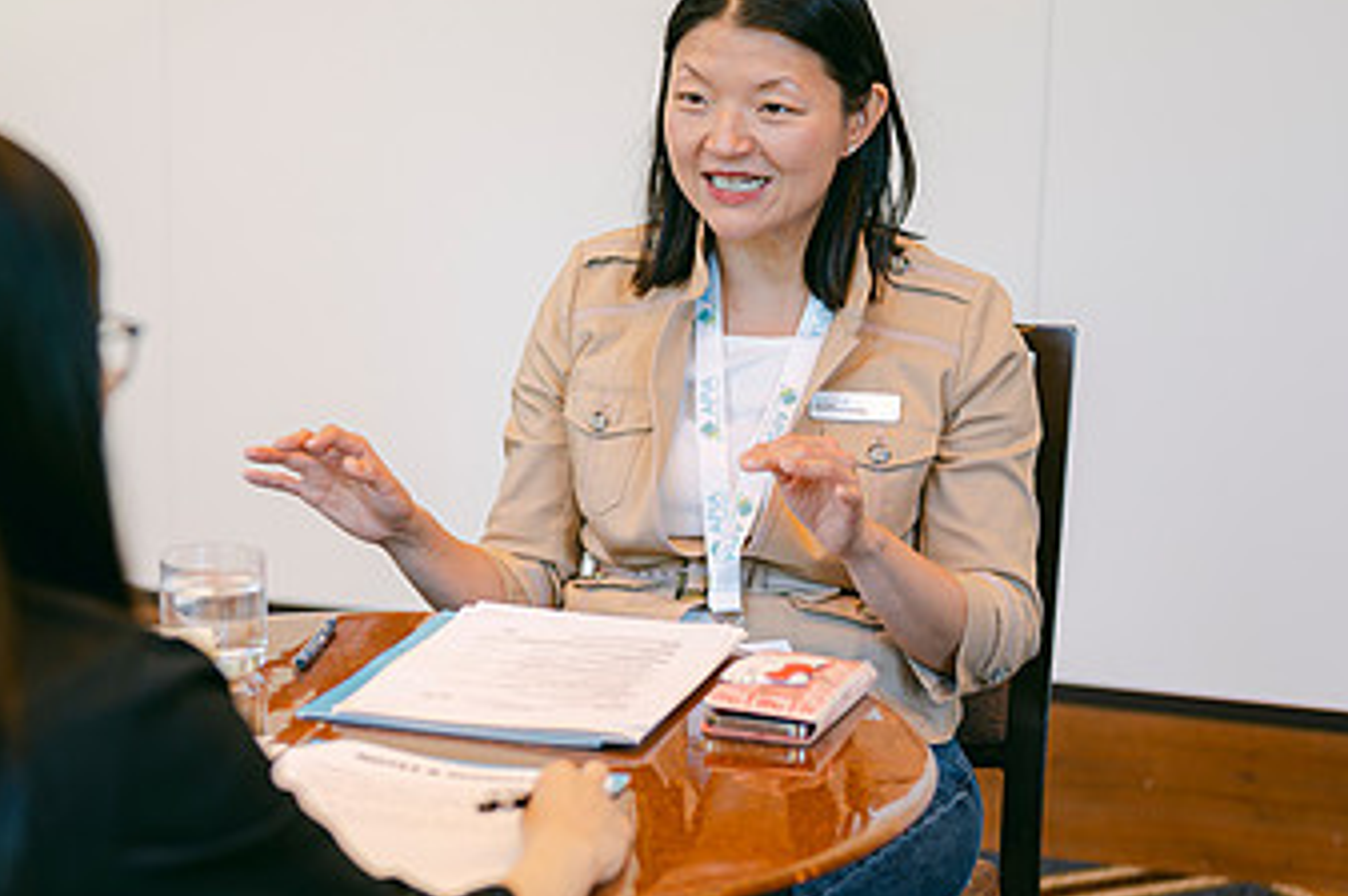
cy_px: 564
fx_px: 3217
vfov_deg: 15.8
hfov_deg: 23.3
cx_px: 276
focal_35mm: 86
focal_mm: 50
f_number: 2
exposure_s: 1/60
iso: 100
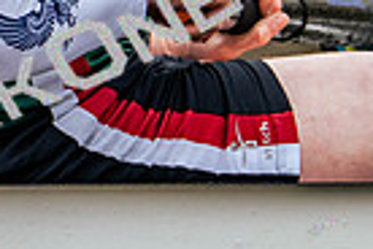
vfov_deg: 1.0
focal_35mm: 1410
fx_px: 14608
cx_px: 162
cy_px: -45
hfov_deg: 1.5
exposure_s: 1/2000
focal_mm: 335
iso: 1600
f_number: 6.3
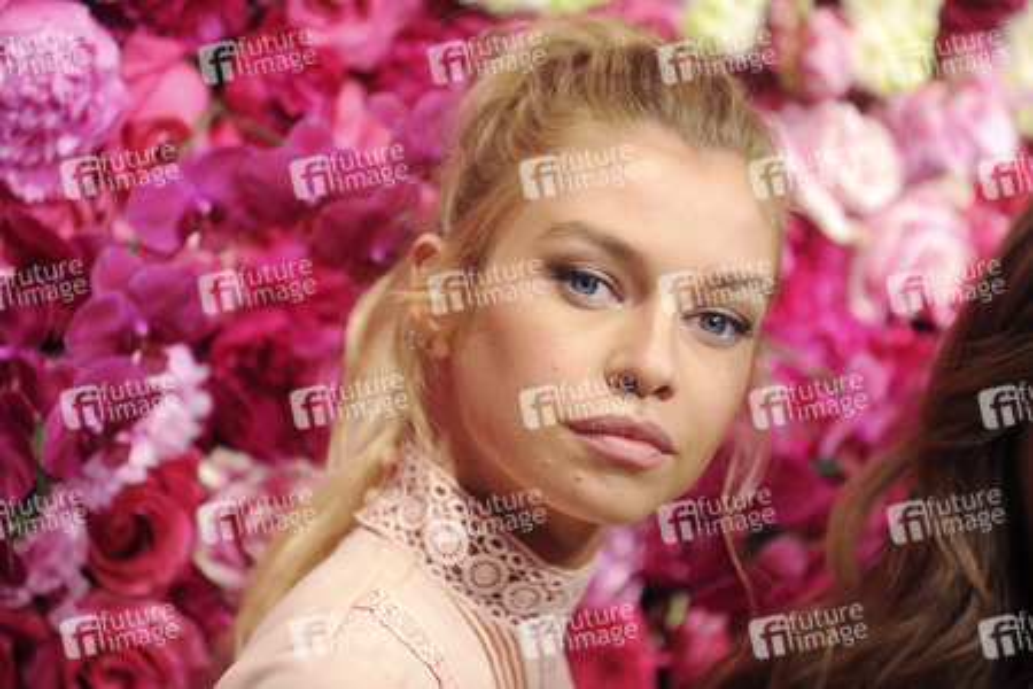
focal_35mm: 200
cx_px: 516
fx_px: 5738
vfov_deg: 6.9
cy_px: 344
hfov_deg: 10.3
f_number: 4
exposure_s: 1/400
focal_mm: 200
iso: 640
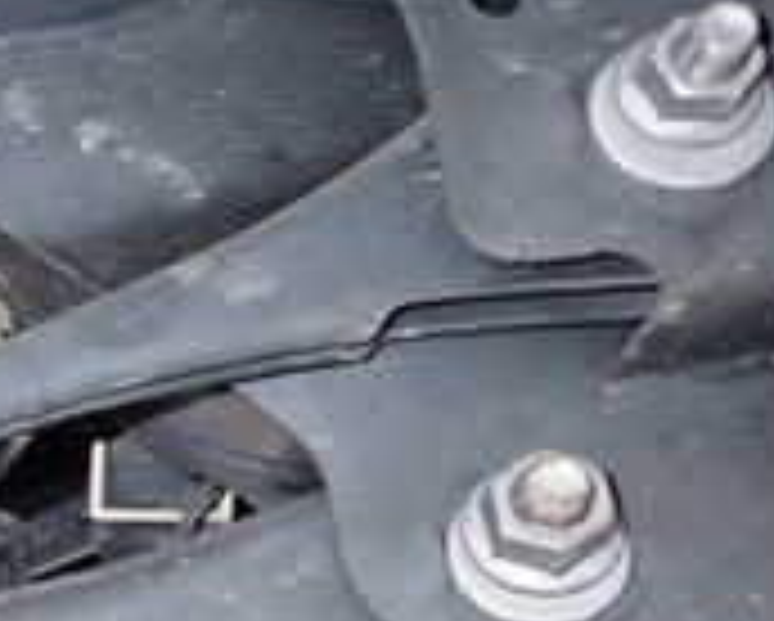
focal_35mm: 85
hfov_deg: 18.9
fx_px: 1949
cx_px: -477
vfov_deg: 17.9
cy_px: 526
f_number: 5.6
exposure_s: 1/30
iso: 640
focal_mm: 4.5
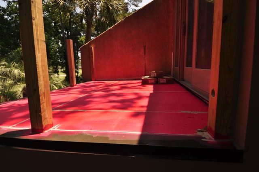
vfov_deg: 67.2
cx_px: 130
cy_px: 86
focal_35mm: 18
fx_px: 129
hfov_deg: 90.1
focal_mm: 12
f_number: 6.3
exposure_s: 1/800
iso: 200
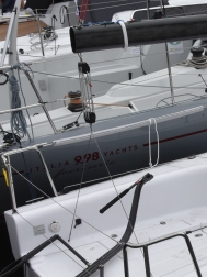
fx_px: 765
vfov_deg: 20.4
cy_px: 167
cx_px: 344
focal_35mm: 96
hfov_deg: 14.1
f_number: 8
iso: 280
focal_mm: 24
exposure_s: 1/500
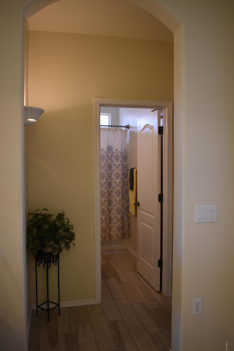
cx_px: 117
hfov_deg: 43.6
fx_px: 293
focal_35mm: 30
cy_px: 176
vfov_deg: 61.9
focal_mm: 20
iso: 800
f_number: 3.8
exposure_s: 1/125
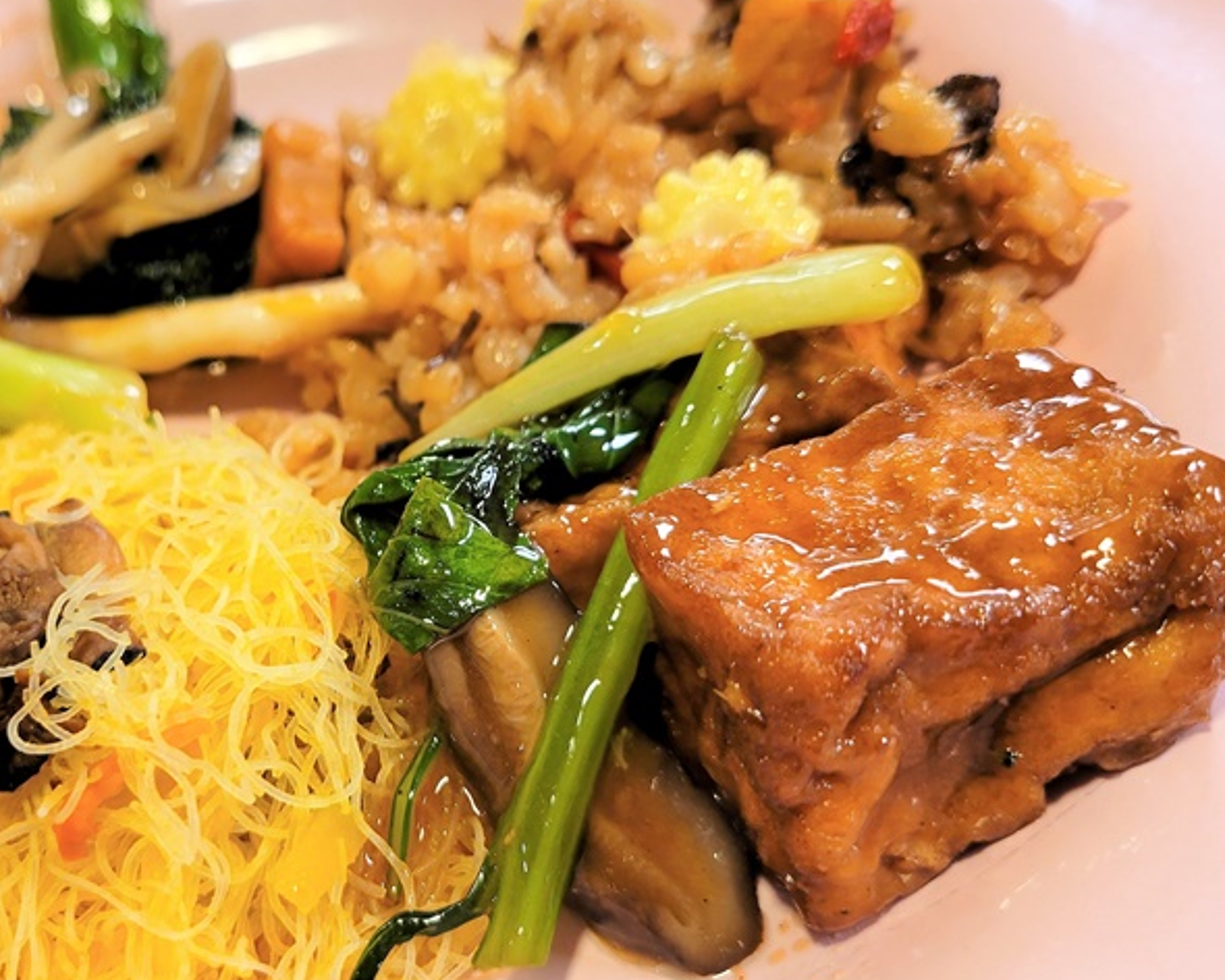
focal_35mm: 43
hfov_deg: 42.0
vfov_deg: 34.9
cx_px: 355
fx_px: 1559
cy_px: 548
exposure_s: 1/40
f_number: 1.8
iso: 200
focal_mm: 5.4
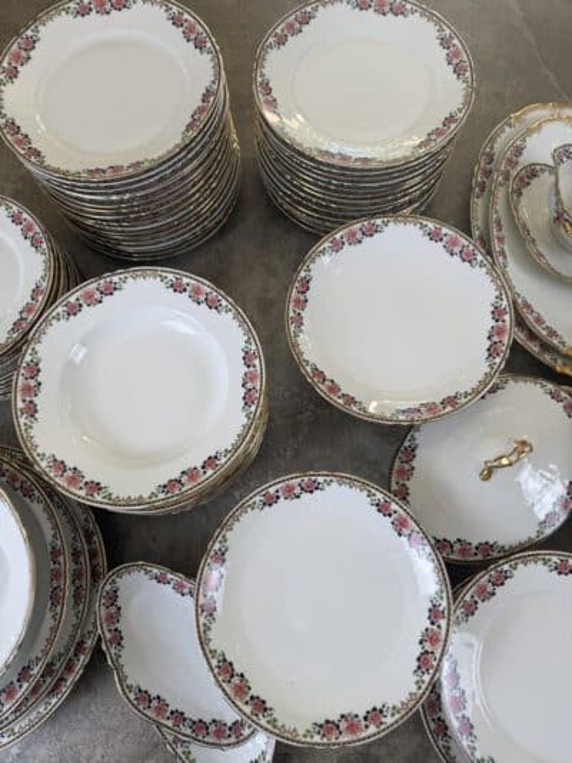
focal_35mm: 24
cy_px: 382
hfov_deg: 56.8
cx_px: 286
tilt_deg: -72.5
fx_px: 529
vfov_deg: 71.6
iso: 64
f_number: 1.78
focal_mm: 6.76
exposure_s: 1/121
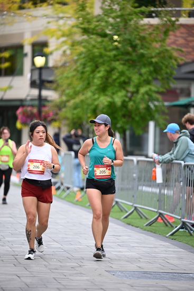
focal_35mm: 175
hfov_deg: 7.9
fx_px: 1414
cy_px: 146
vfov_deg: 11.7
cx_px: 97
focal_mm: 175
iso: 640
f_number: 2.8
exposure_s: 1/1600
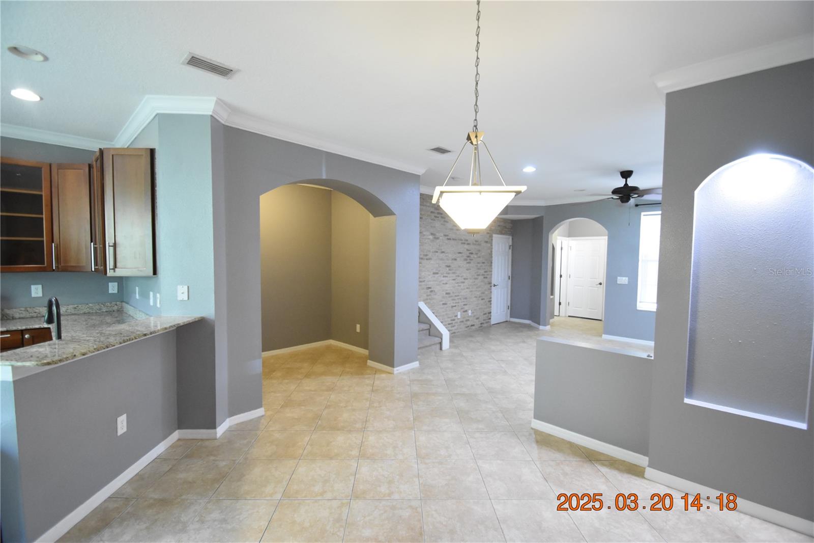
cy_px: 272
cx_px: 407
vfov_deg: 77.3
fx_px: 339
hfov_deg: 100.4
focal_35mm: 15
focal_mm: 10
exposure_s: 1/60
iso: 2500
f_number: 3.5
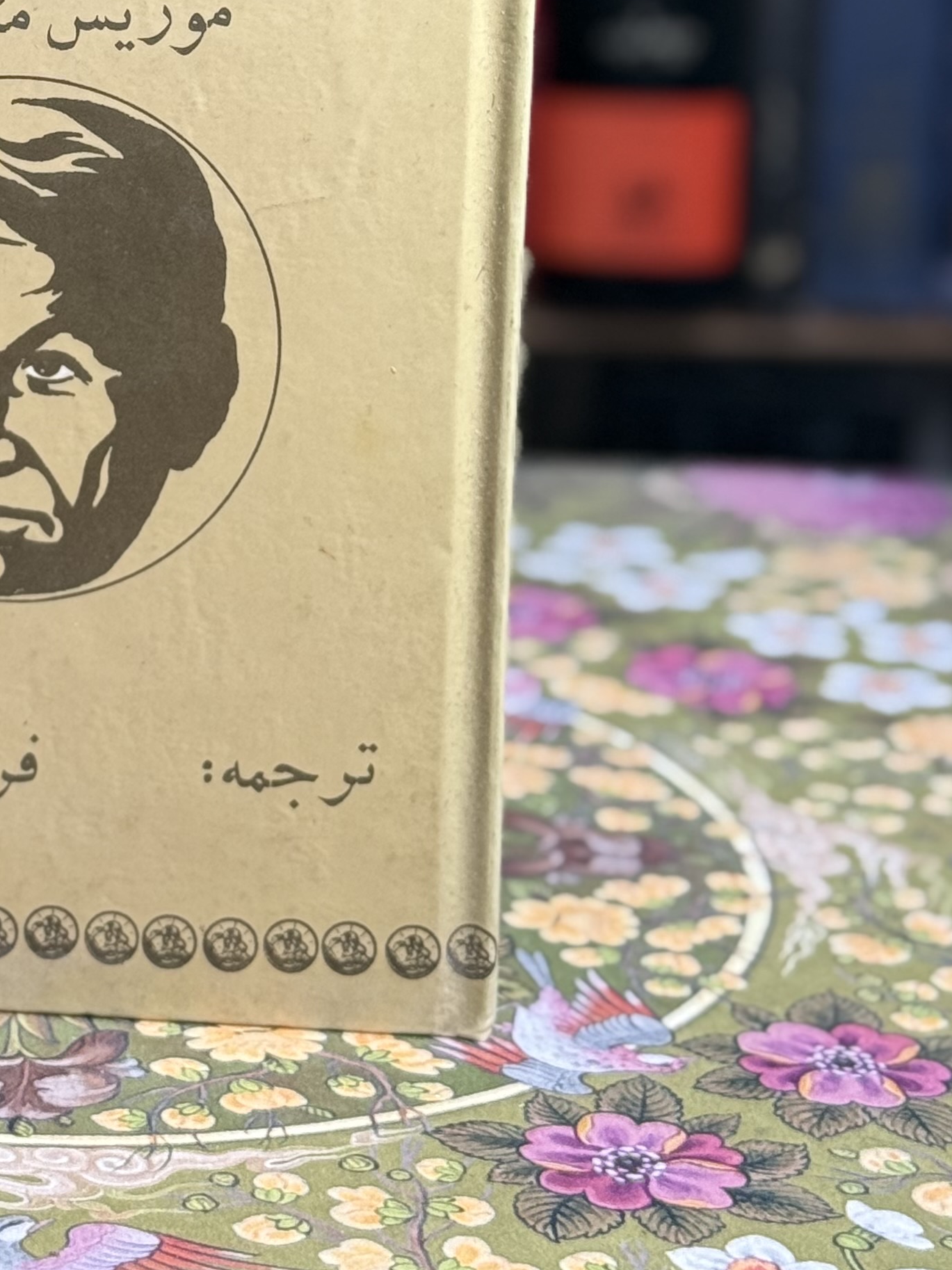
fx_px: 3888
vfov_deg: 18.0
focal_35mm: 106
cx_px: 5
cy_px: -32
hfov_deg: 13.8
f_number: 1.78
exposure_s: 1/100
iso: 100
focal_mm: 6.76
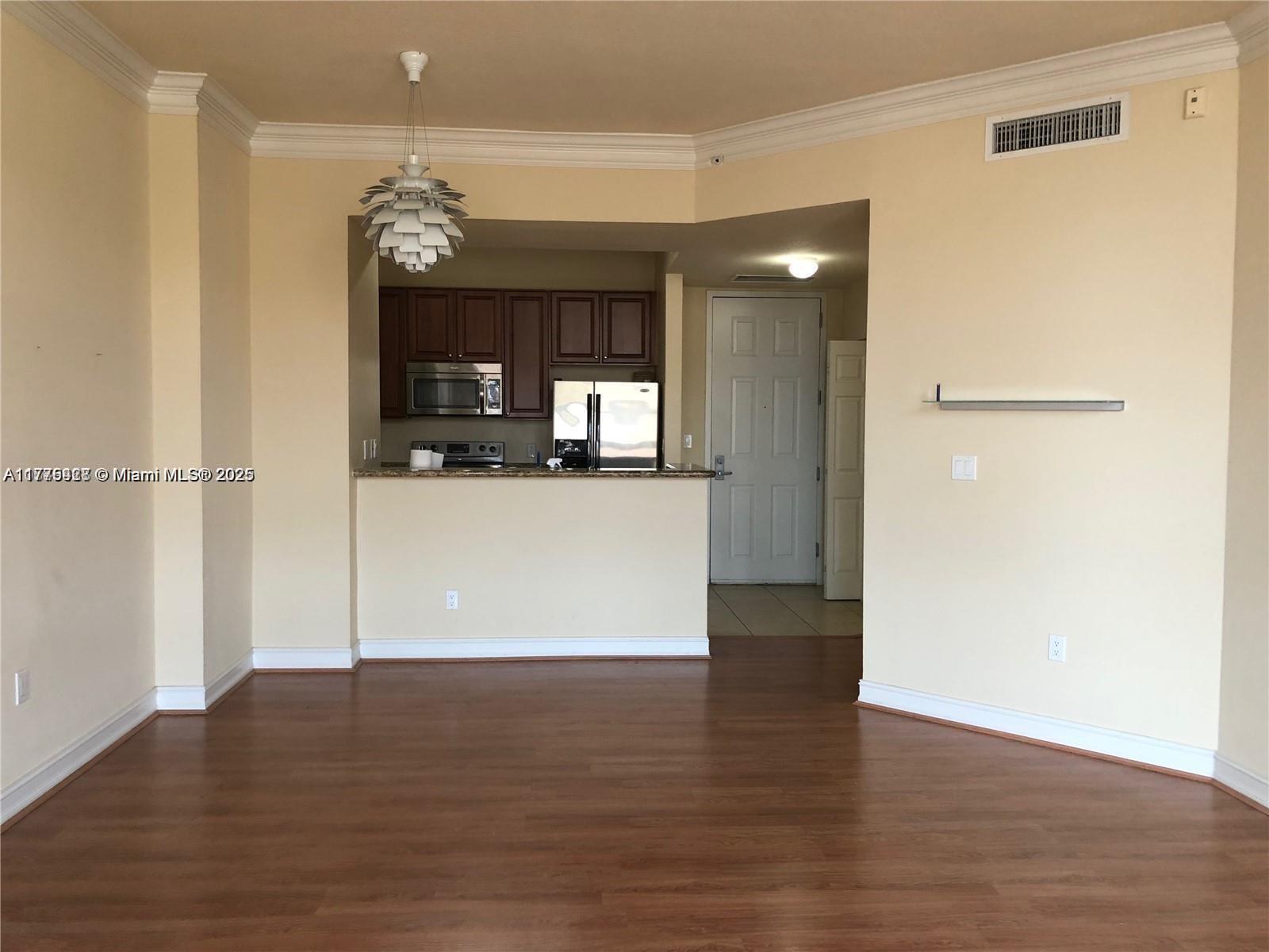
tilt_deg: -3.9
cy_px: 476
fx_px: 1026
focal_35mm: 28
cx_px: 634
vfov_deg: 49.7
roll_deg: +0.2
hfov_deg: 63.4
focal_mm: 3.99
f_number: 1.8
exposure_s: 1/30
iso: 40
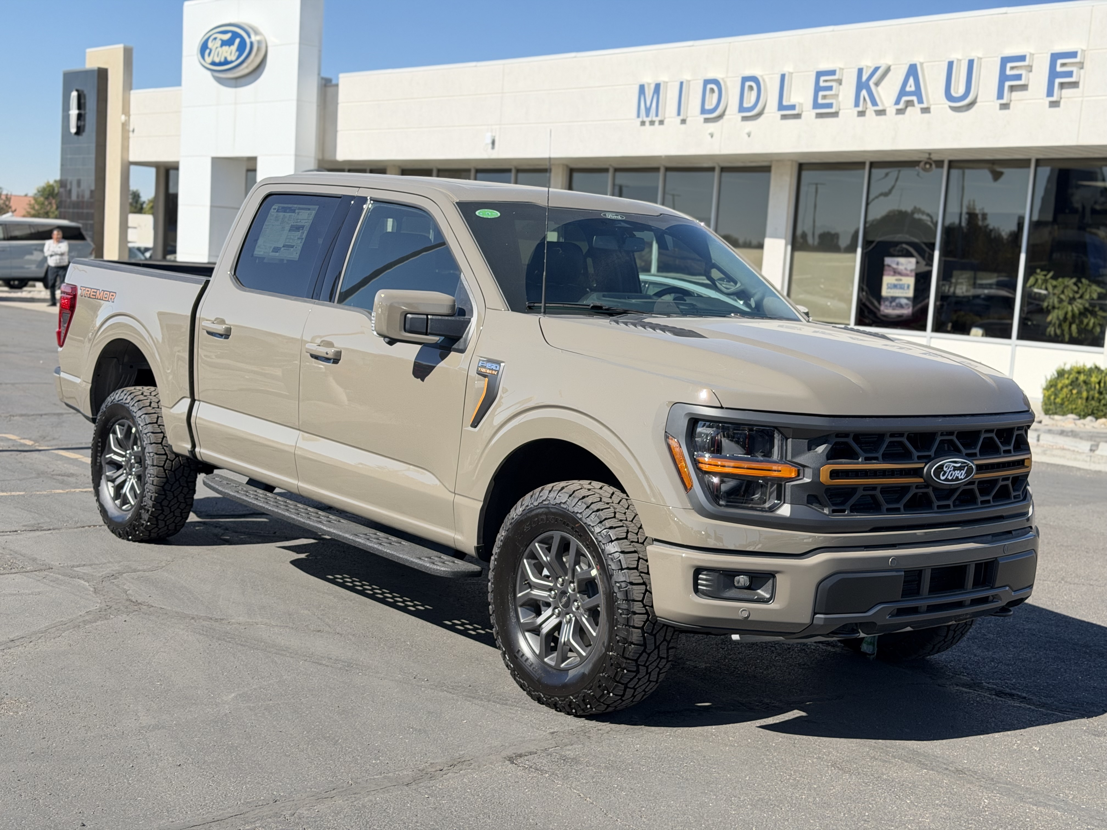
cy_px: 415
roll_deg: -3.2
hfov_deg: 39.7
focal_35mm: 48
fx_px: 1535
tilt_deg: -5.6
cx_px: 554
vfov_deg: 30.3
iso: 80
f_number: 1.78
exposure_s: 1/2208
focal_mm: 6.76
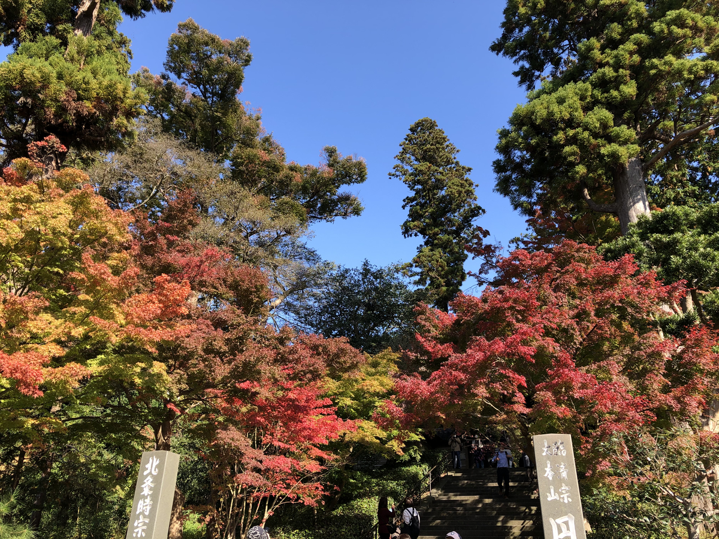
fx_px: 582
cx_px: 360
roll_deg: -1.4
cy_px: 270
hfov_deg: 63.4
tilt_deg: +27.6
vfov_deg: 49.7
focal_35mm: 28
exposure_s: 1/489
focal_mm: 3.99
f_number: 1.8
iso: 20
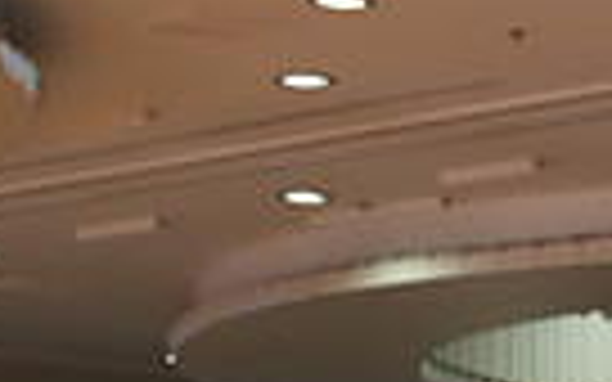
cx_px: 839
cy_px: 1177
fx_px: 6888
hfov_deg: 5.1
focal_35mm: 413
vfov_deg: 3.1
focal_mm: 95
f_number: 5.6
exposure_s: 1/200
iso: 3200
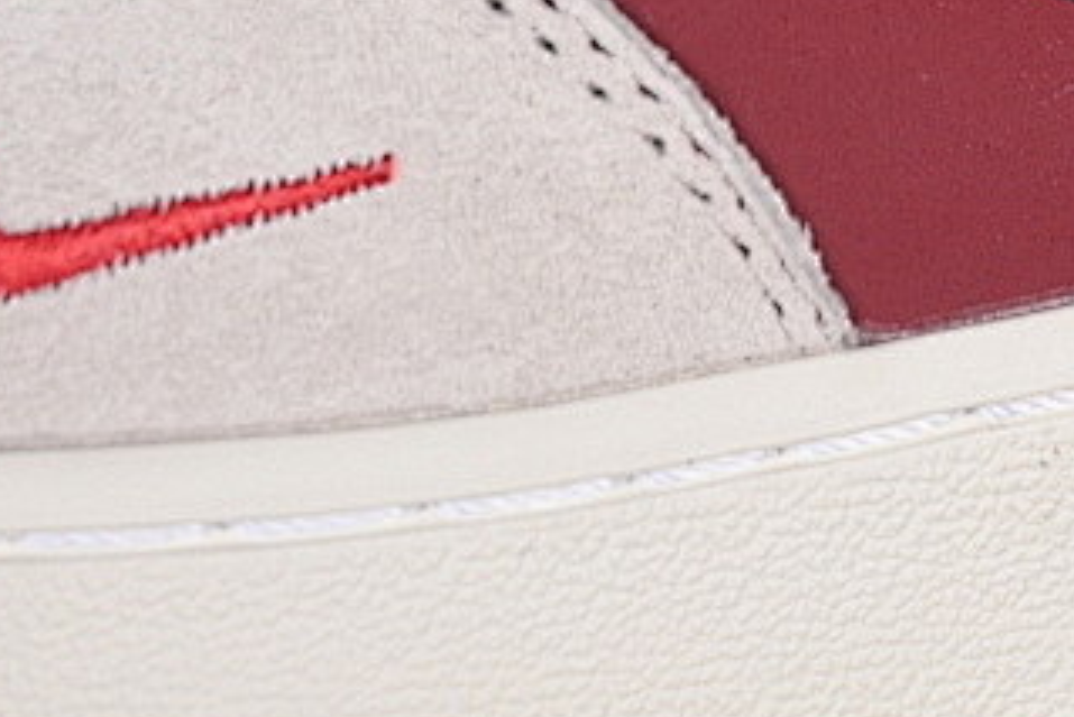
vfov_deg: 5.4
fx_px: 7581
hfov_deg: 8.0
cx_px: 1286
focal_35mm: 254
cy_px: -310
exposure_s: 1/80
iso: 160
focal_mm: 50
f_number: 7.1
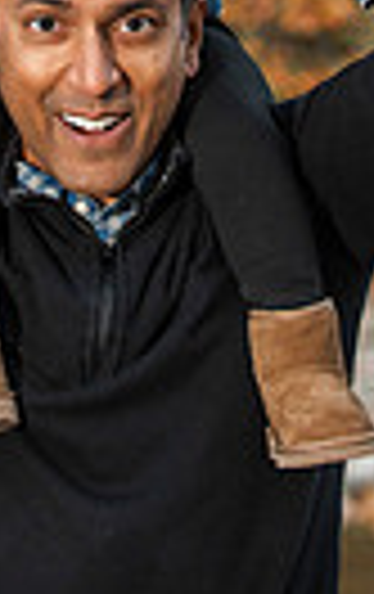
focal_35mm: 243
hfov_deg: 5.4
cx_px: 158
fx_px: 3946
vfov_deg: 8.5
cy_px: -180
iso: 1250
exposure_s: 1/125
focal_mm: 70
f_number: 4
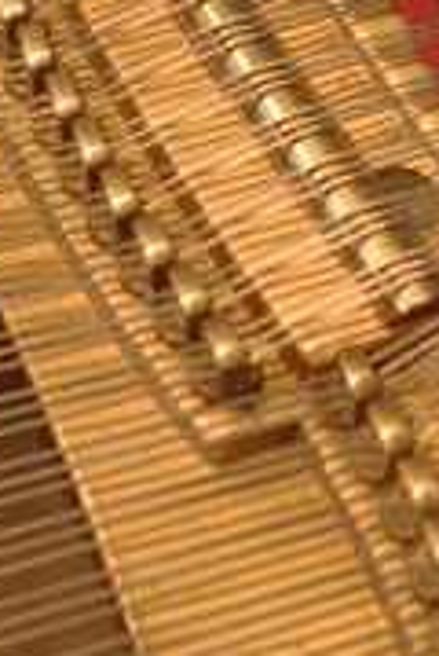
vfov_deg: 10.3
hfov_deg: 6.9
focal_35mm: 199
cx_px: 300
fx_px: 3628
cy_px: 59
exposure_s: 1/20
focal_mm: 31
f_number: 4
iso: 400
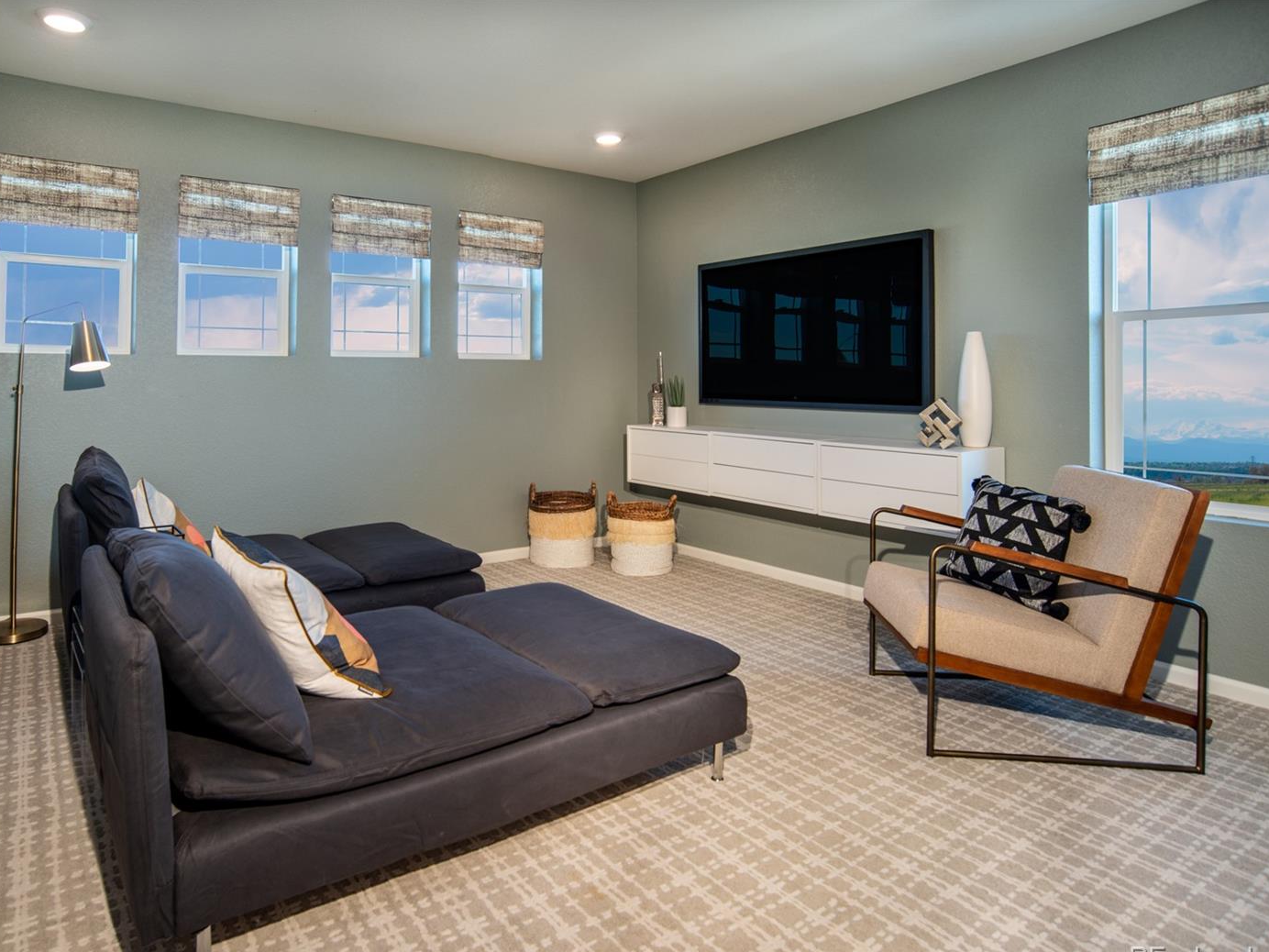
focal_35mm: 20
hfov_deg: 81.3
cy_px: 487
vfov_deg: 66.0
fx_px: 733
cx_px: 545
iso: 100
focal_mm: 18
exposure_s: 1/8
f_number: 13
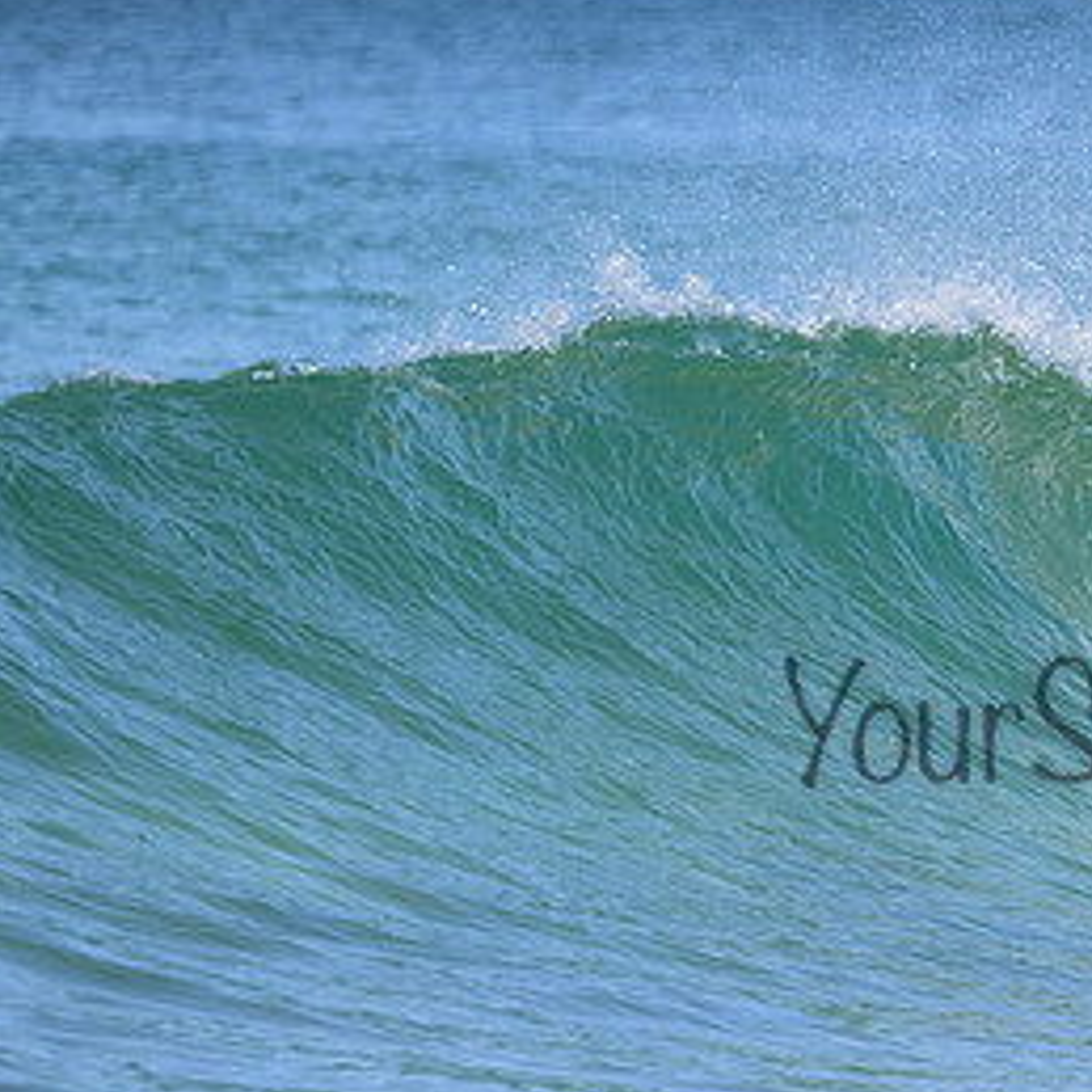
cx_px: 1218
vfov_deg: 1.5
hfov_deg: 1.5
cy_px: 685
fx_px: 41436
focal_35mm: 1161
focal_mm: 610
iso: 1250
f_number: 11
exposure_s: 1/2000
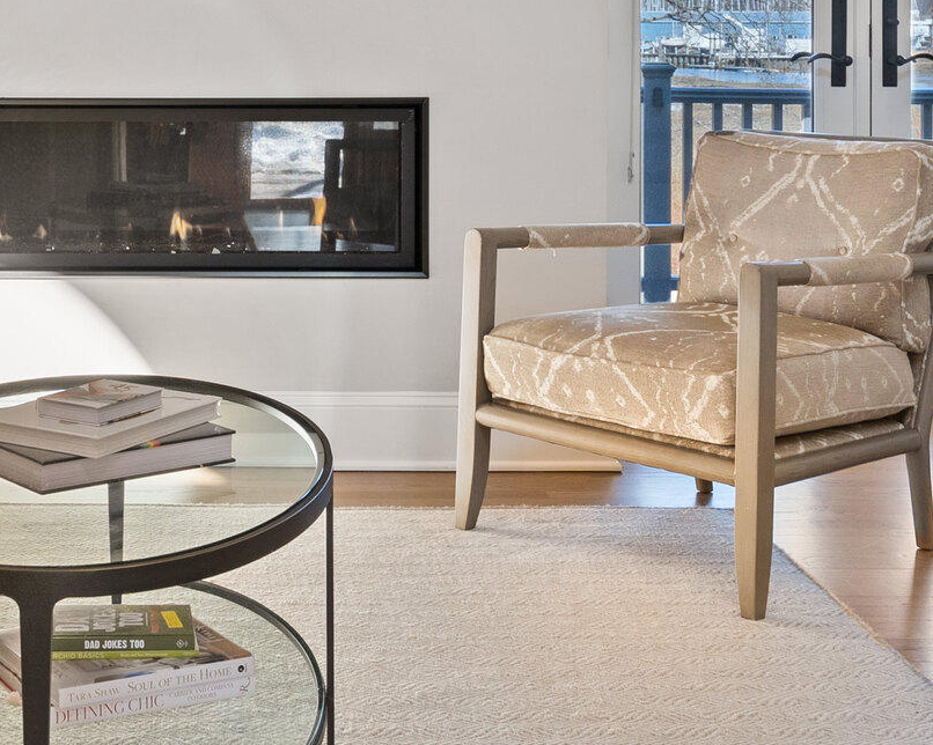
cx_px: 175
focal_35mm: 68
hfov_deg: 27.3
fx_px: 1877
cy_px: -5
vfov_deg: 21.6
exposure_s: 1/20
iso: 320
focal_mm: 19
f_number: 8
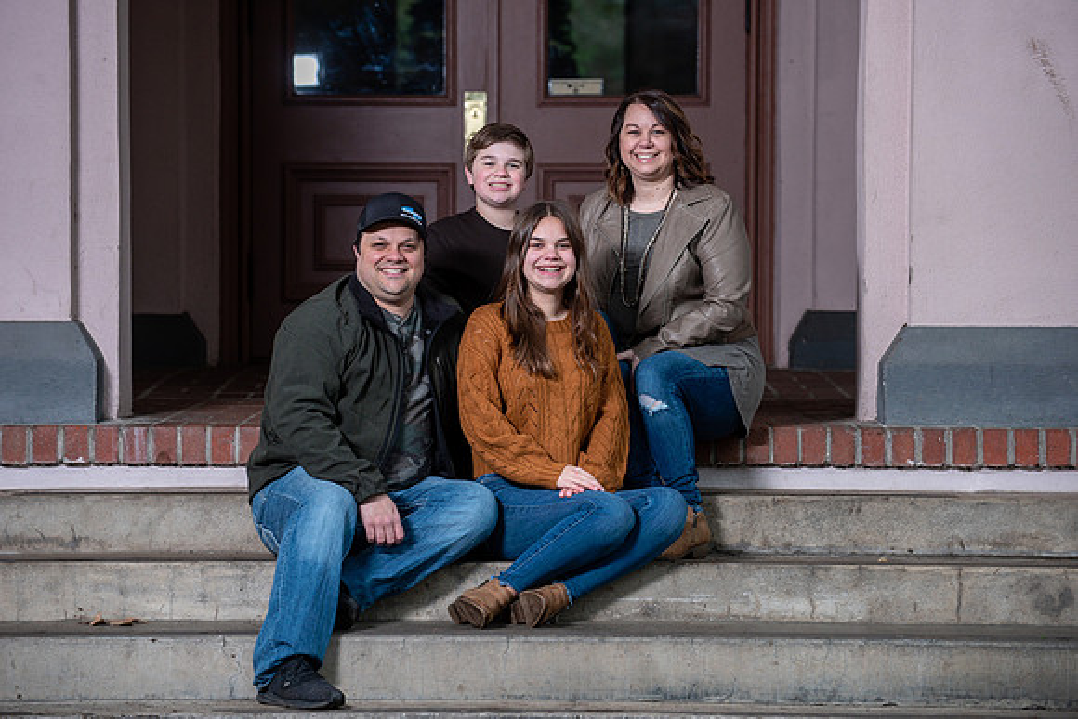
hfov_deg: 14.5
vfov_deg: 9.7
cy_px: 360
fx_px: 4239
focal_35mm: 142
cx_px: 539
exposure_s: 1/125
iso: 200
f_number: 4
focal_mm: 140
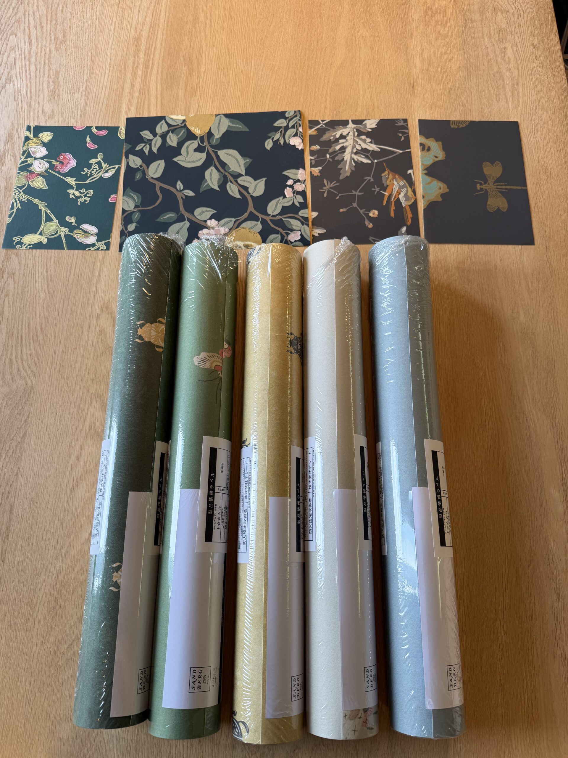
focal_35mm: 24
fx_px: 525
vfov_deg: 71.6
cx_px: 284
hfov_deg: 56.8
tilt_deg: -71.7
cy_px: 379
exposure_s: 1/100
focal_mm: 6.76
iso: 64
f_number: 1.78
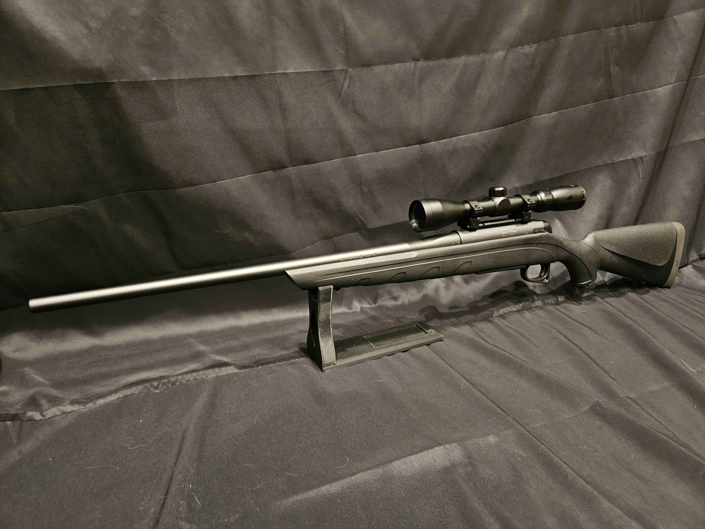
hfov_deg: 73.9
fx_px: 468
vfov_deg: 58.9
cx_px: 352
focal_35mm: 23
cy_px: 264
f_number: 1.8
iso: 1250
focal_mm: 5.4
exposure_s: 1/24
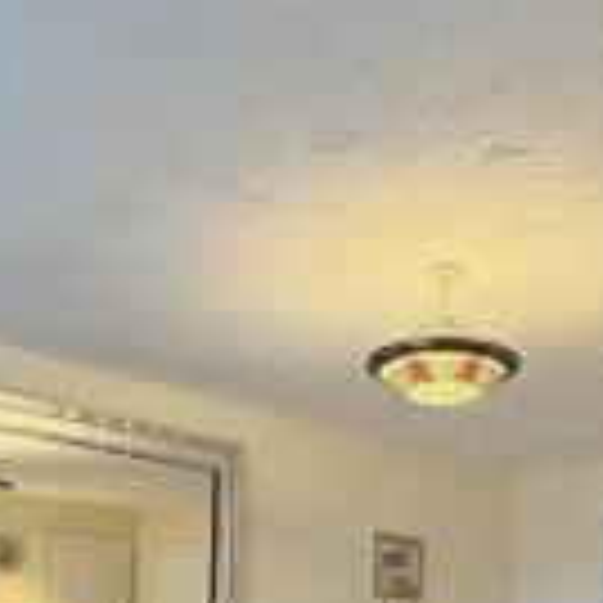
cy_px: 682
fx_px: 1064
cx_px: 254
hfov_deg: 31.6
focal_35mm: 54
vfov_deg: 28.4
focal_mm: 2.22
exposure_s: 1/50
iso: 250
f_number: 2.2
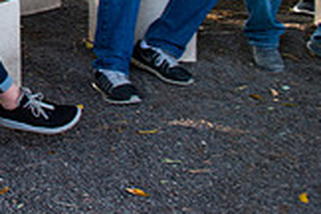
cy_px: -134
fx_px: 767
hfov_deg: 20.1
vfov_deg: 14.5
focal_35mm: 86
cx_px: -174
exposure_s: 1/40
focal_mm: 24
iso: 100
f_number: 2.8
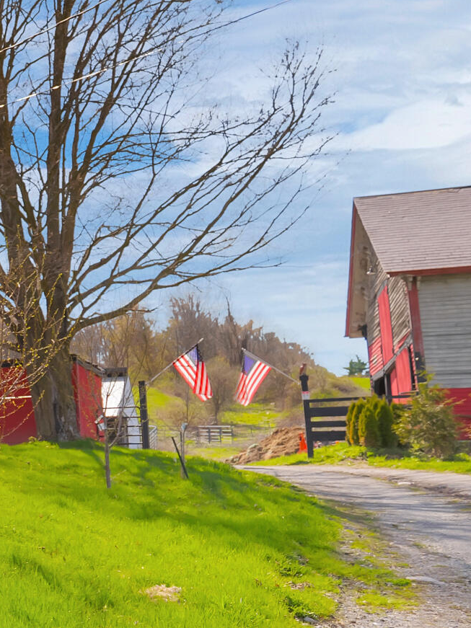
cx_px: -483
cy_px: 350
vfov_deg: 36.1
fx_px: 962
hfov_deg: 18.1
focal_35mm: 53
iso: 500
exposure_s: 1/5000
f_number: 4
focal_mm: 16
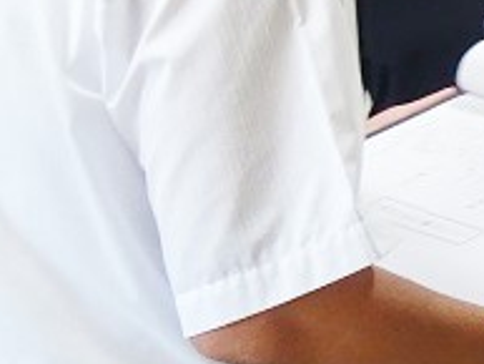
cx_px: 1066
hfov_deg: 13.2
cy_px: -112
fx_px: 1707
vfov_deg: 11.8
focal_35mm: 122
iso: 200
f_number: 3.5
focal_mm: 4.1
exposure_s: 1/30
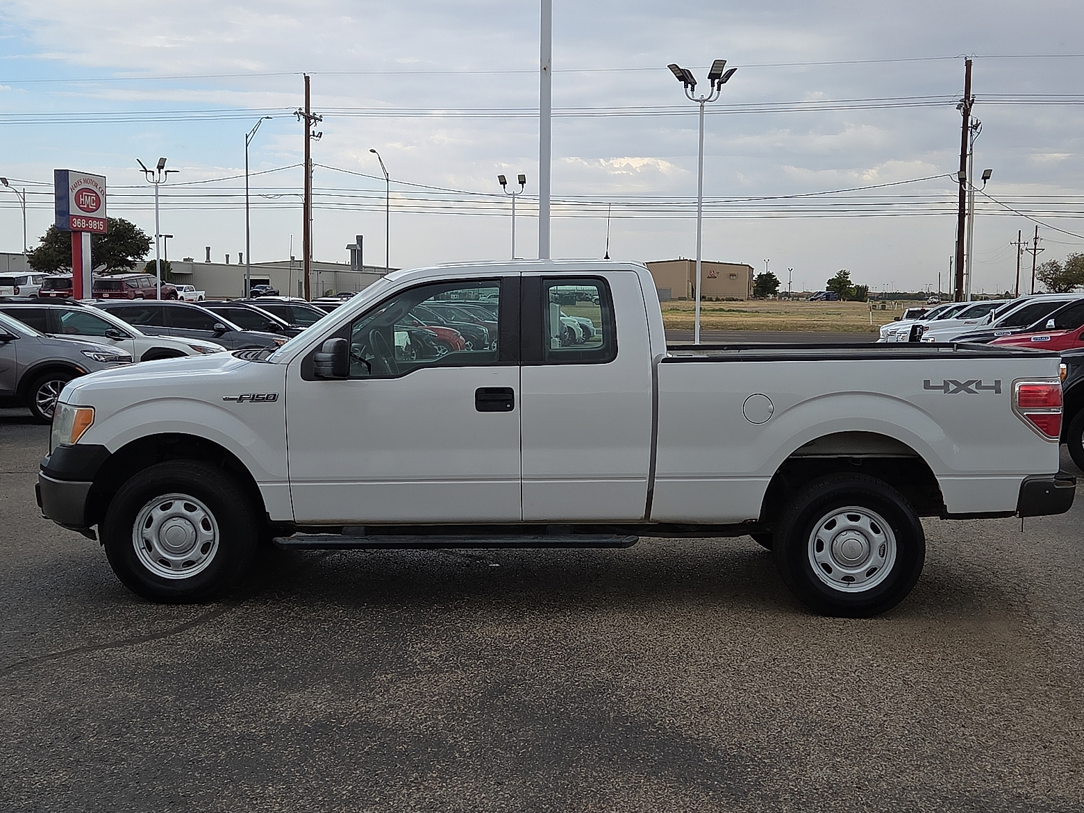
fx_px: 1284
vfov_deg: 35.1
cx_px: 553
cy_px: 411
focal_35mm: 41
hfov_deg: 45.8
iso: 76
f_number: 1.8
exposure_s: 1/2500
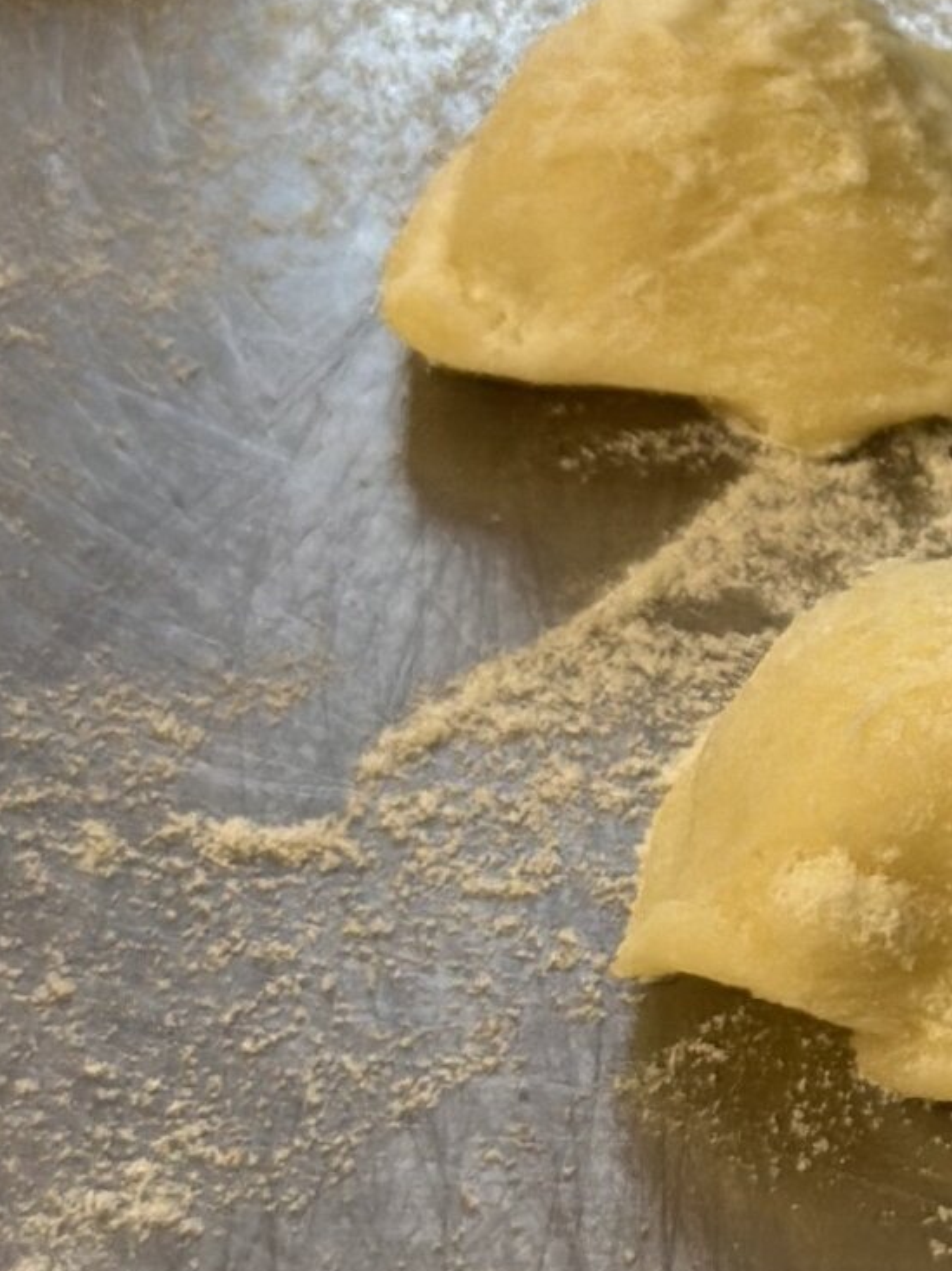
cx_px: 1868
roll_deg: +0.6
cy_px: 413
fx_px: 6973
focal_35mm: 190
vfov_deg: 10.4
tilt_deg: -35.9
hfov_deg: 7.5
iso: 80
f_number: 1.78
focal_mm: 6.86
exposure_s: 1/336
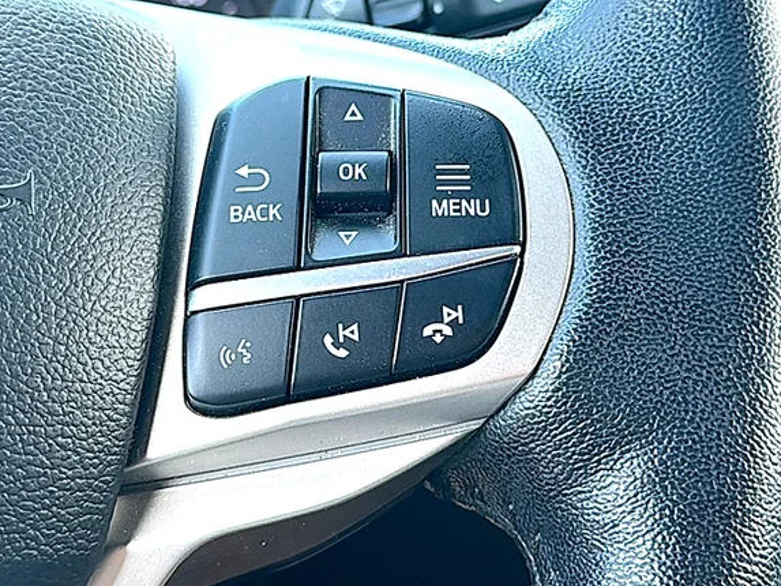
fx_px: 1241
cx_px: 368
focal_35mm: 55
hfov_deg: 34.9
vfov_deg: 26.5
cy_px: 236
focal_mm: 6.86
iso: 64
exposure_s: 1/88
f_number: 1.78
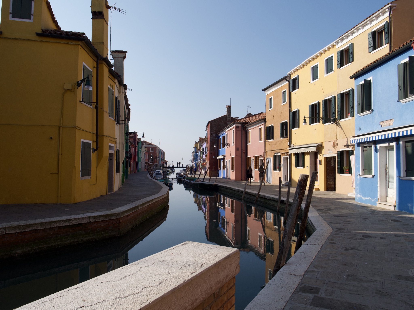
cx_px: 207
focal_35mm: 24
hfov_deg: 71.6
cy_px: 155
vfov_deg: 56.8
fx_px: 287
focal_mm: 12
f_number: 6.3
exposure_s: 1/640
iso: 200
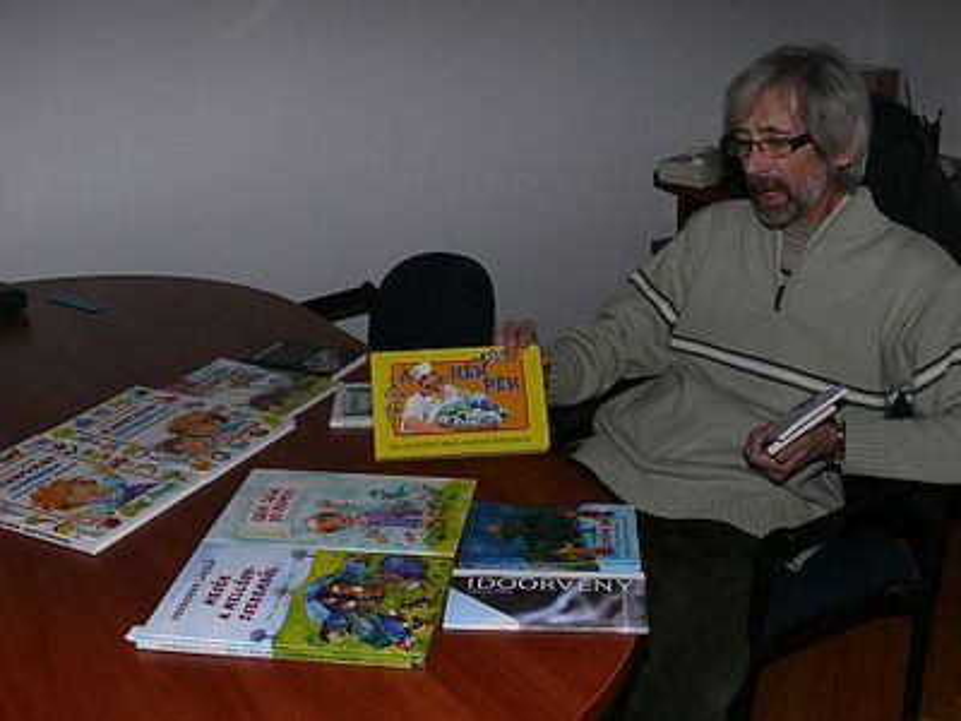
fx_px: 1222
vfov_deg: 32.9
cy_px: 360
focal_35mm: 44
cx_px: 480
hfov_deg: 42.9
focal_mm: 8.6
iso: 100
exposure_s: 1/30
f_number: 4
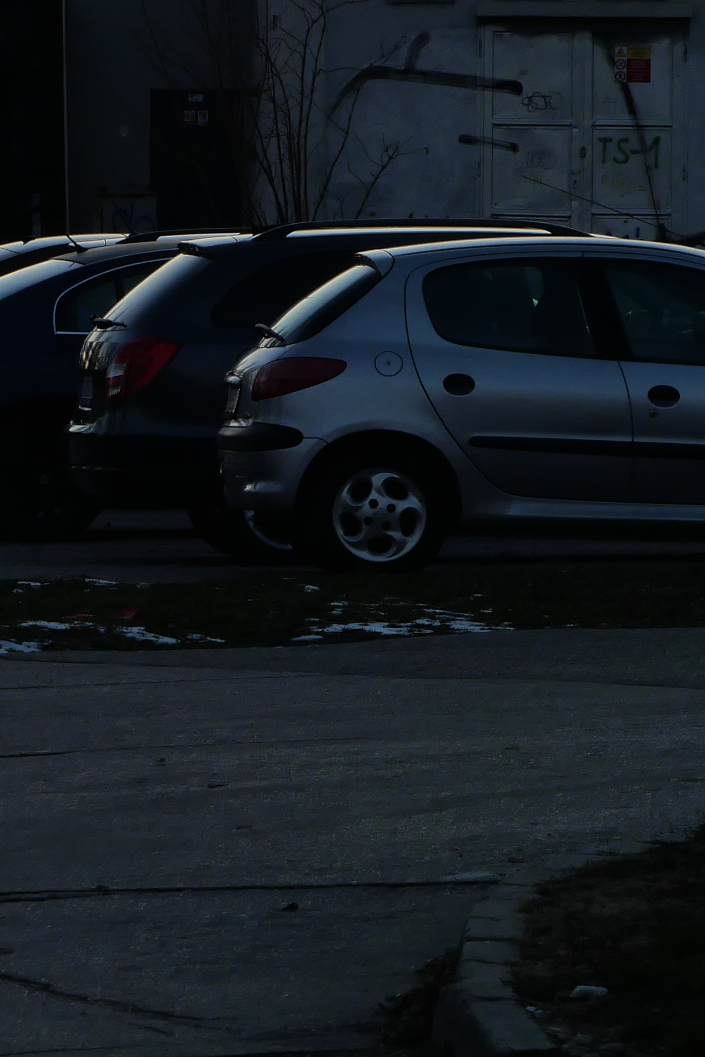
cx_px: -513
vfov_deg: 6.1
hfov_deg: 4.0
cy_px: 139
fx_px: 9985
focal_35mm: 340
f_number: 5.6
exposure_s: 1/125
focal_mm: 60
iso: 200
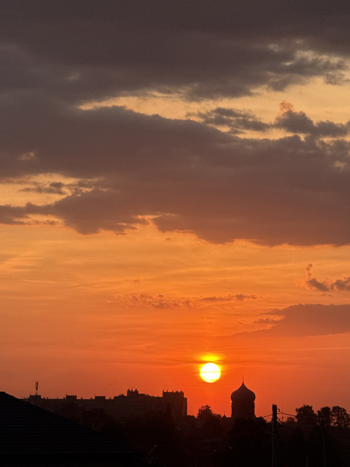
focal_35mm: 161
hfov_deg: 9.2
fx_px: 2171
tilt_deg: +5.6
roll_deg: -0.3
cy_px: 233
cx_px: 286
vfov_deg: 12.3
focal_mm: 15.66
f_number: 2.8
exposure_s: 1/453
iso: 64
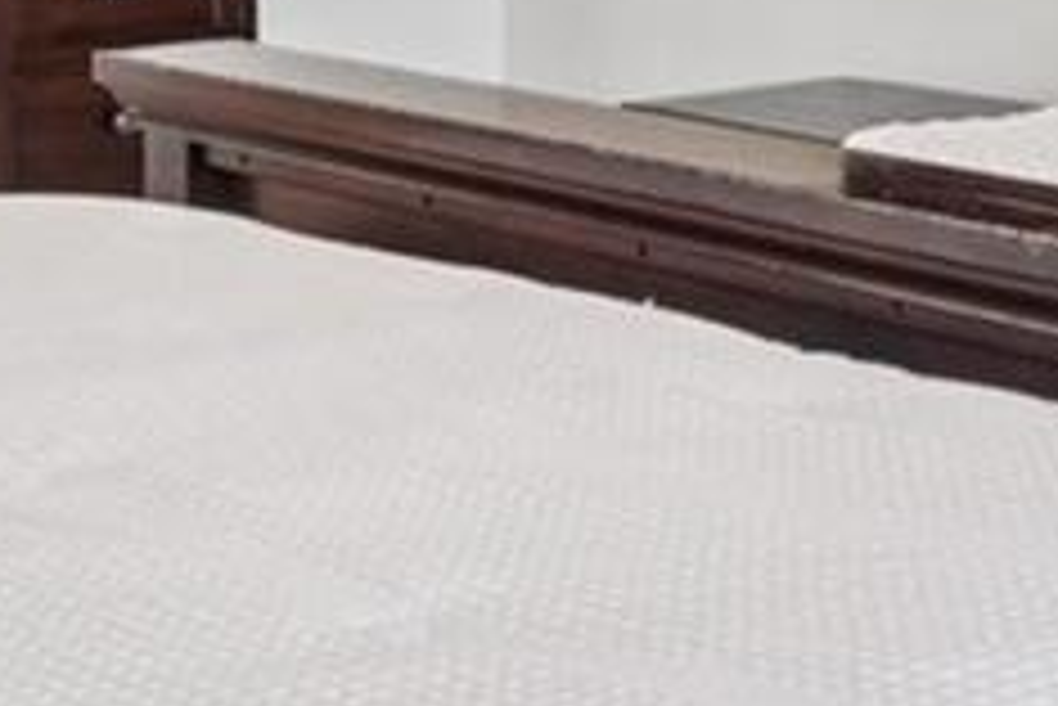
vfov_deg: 12.8
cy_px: -333
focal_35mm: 102
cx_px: 873
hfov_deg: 19.8
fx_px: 2999
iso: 400
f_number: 9
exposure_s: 1/25
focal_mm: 10
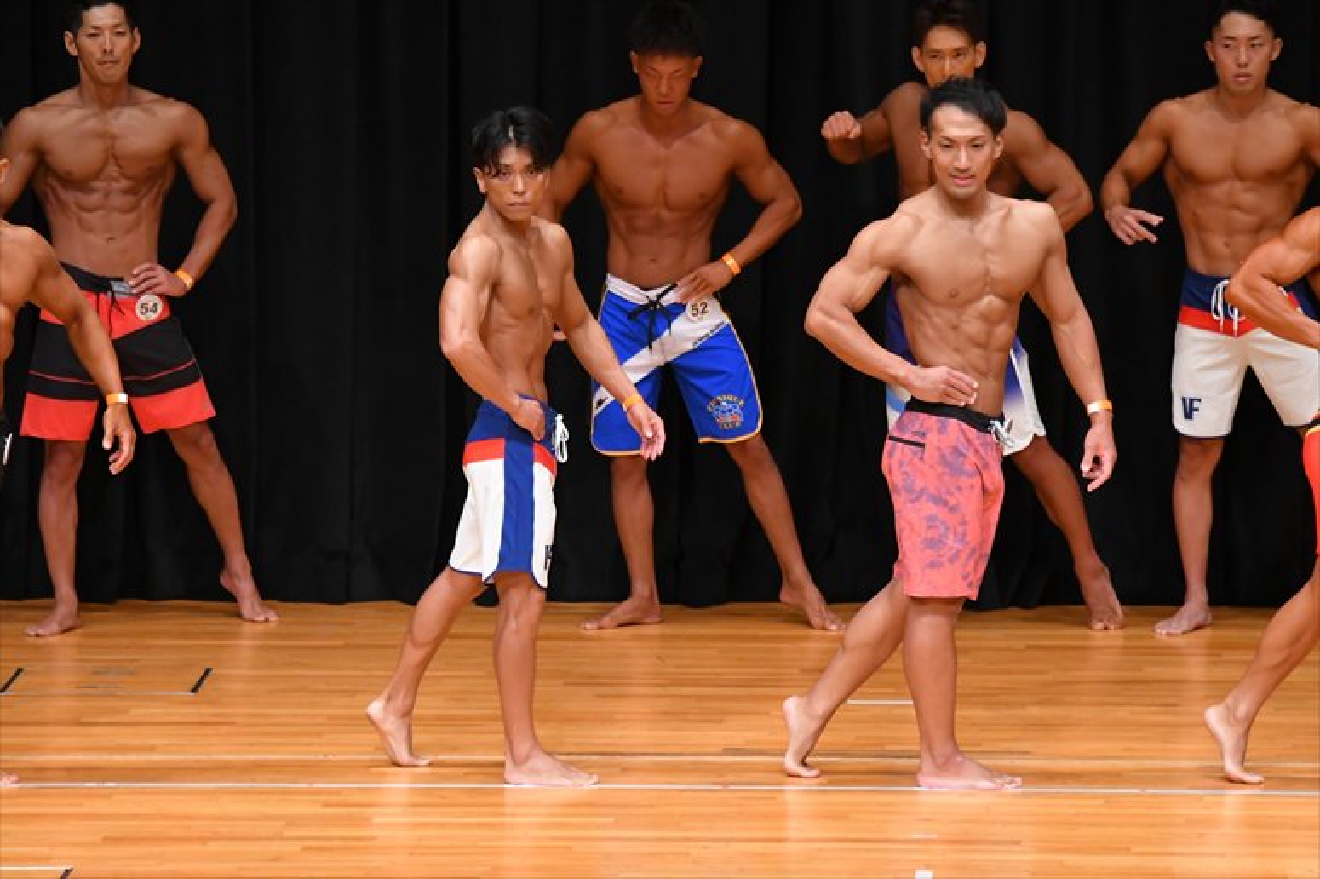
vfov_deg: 5.1
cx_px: 660
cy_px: 440
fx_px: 9895
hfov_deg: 7.6
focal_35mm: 270
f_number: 5.6
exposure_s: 1/400
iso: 4000
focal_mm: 180
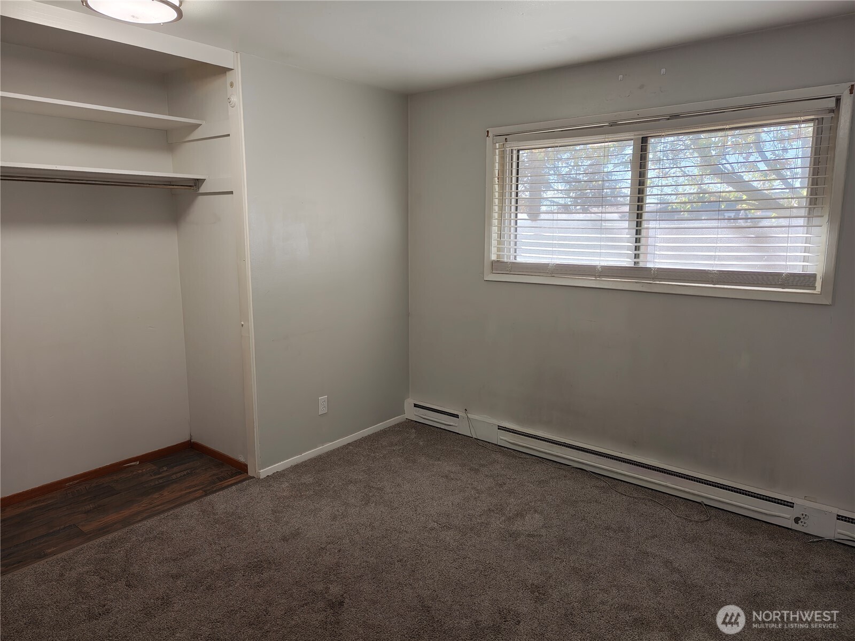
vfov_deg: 56.8
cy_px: 320
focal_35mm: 24
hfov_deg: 71.6
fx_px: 593
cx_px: 428
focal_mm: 5.41
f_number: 1.8
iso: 888
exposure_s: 1/60
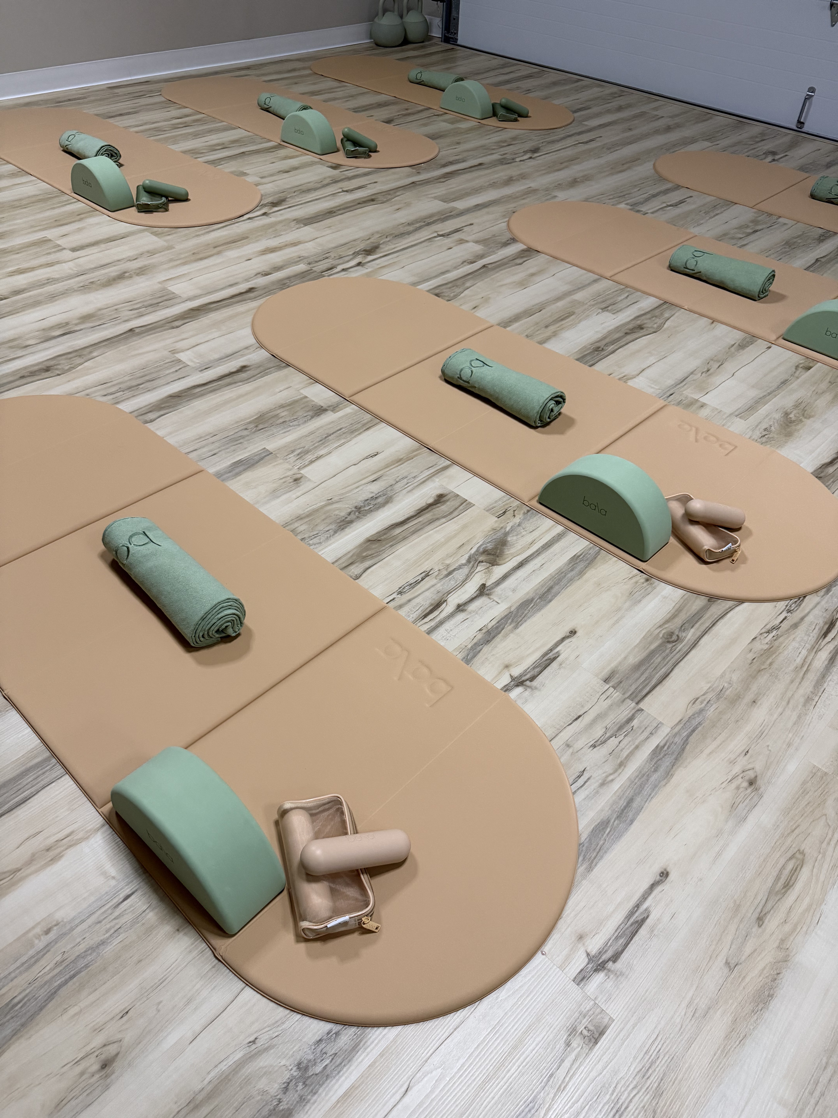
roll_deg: -2.7
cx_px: 419
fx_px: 775
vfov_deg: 71.6
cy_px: 559
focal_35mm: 24
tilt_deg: -43.5
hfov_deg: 56.8
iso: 320
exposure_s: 1/60
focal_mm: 6.76
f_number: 1.78
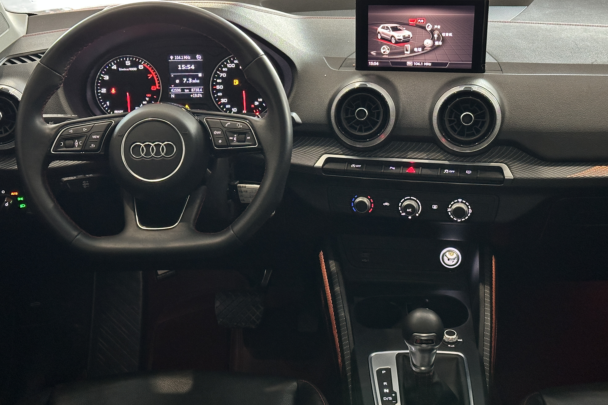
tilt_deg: -22.2
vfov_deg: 26.5
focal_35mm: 51
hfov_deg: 38.9
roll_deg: +2.0
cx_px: 301
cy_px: 184
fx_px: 861
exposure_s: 1/40
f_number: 1.78
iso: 320
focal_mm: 6.86
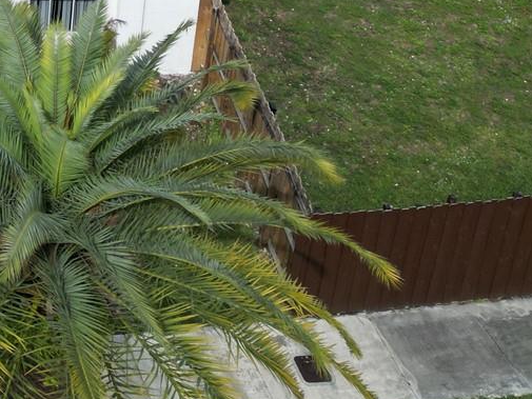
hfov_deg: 22.5
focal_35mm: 76
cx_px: -186
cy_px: -154
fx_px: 1168
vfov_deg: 17.8
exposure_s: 1/4000
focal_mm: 6.72
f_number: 1.7
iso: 130
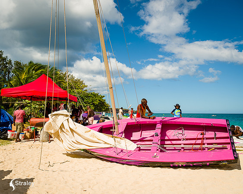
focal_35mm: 32
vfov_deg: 45.9
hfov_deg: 55.8
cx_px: 119
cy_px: 97
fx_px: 229
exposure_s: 1/320
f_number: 6.3
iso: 64
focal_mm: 26.5
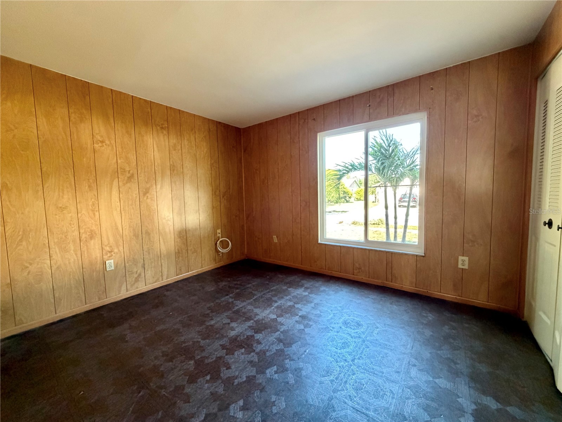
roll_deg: +1.0
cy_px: 211
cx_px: 281
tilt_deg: -3.7
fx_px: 227
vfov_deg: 85.7
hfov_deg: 102.1
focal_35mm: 14
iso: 640
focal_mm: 2.22
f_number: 2.2
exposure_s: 1/60
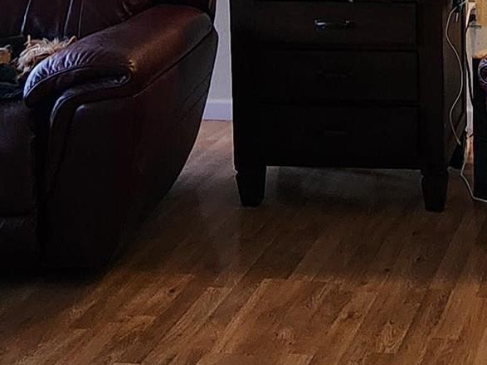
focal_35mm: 68
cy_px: -143
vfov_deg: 19.5
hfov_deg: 25.9
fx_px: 956
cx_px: 565
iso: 160
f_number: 2.2
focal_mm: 2.2
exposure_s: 1/60
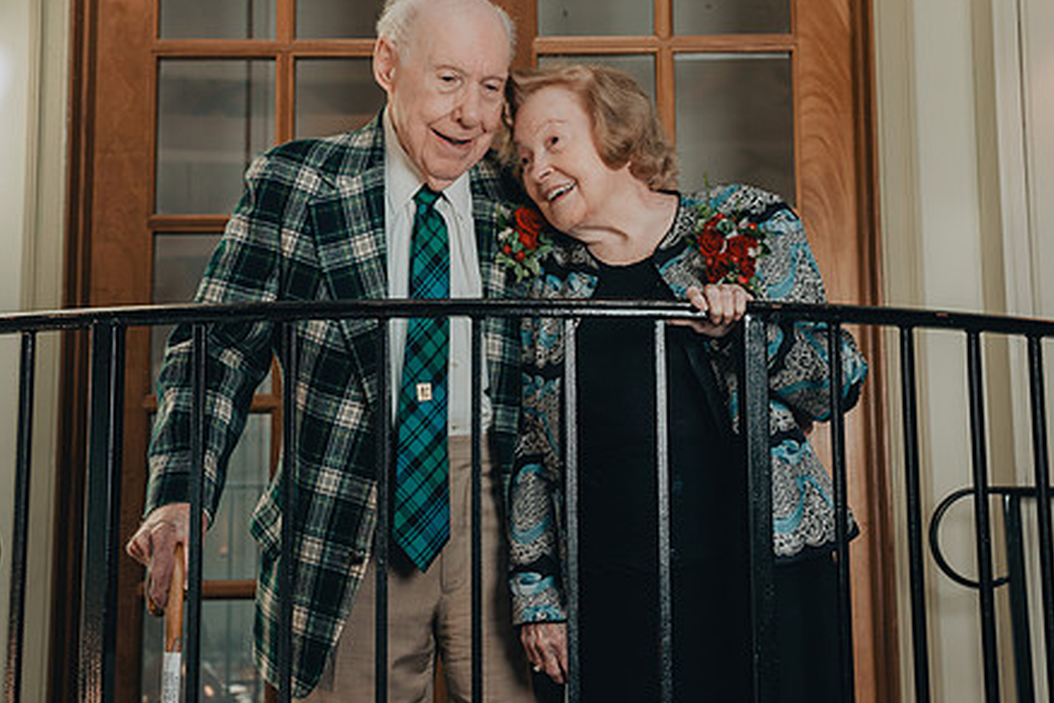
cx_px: 534
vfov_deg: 20.6
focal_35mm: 66
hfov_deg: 30.5
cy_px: 256
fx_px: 1932
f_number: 5.6
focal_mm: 48
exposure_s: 1/200
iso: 400
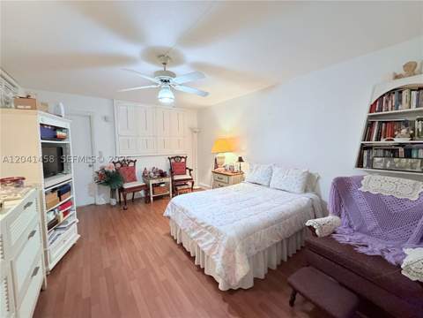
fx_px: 171
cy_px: 159
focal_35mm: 14
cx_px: 212
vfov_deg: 85.7
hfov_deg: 102.1
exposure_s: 1/60
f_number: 2.2
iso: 500
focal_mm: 2.22
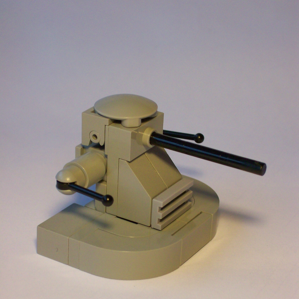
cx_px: 150
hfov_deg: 16.9
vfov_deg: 16.9
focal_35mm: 103
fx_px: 1007
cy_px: 184
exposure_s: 1/71.4
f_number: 4.3
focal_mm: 14.3
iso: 160
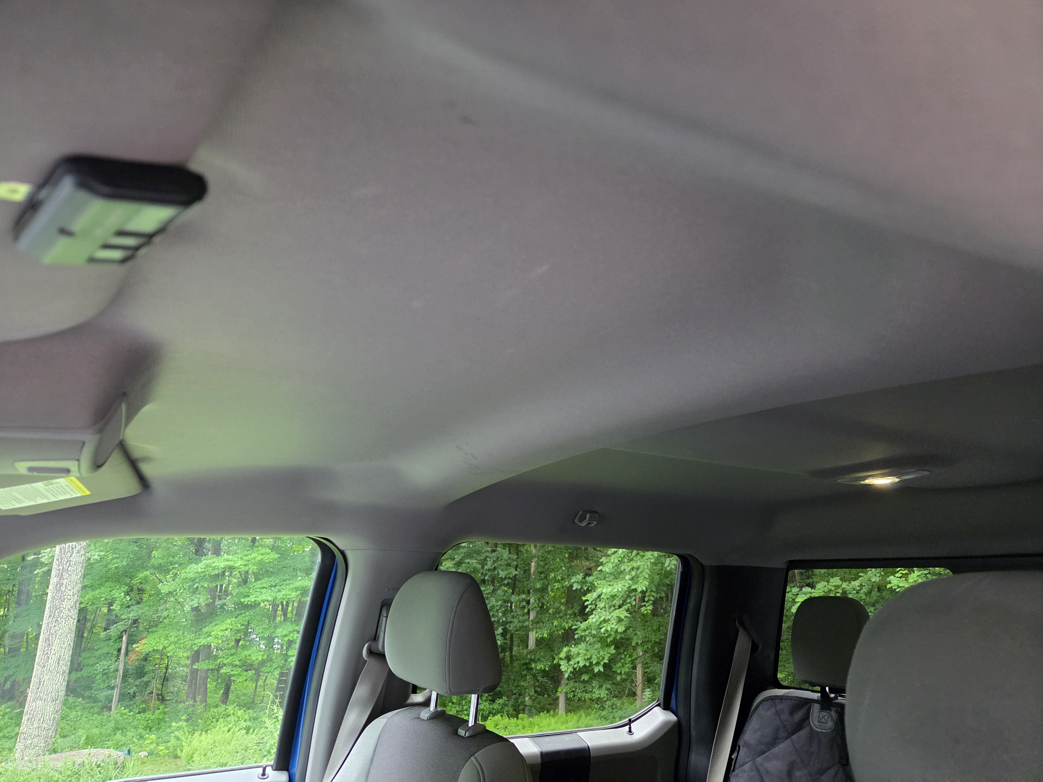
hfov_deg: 73.9
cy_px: 391
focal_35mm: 23
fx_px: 693
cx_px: 522
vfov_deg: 58.9
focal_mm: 5.4
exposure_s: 1/120
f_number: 1.8
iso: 2000
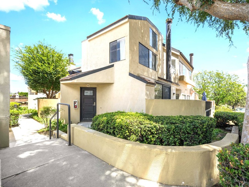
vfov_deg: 78.1
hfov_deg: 94.4
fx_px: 115
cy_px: 95
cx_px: 132
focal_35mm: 16
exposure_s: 1/100
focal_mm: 14
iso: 100
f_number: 4
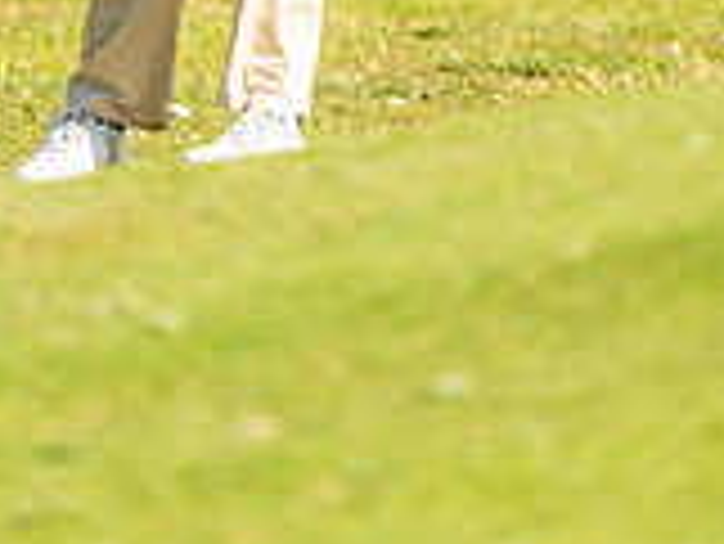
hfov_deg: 1.6
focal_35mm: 1206
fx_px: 25243
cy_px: -400
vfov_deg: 1.2
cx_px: 274
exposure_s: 1/4000
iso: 320
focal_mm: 300
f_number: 4
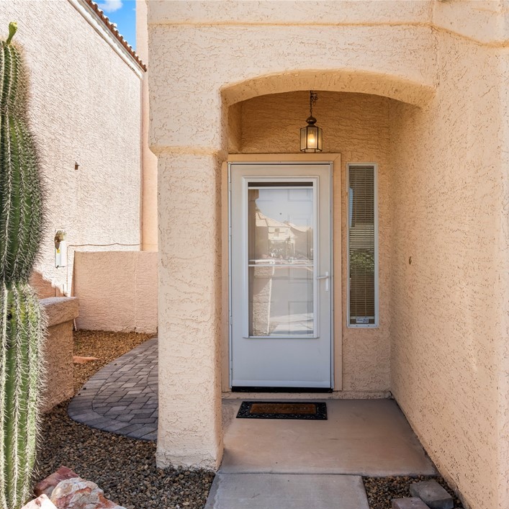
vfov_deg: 54.0
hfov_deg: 53.8
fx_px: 499
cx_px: 293
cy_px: 260
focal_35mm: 30
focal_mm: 23
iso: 400
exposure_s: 1/8000
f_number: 8
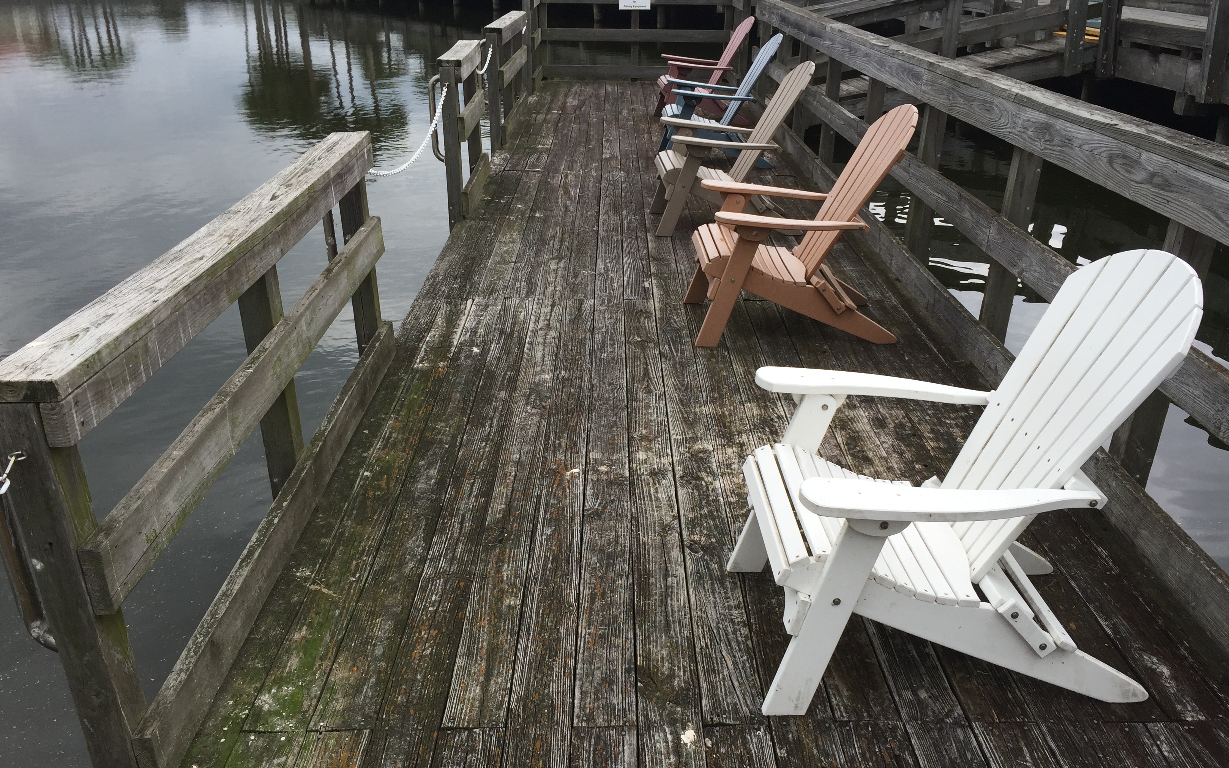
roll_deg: -1.6
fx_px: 1038
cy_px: 441
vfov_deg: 40.5
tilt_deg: -23.5
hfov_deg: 61.2
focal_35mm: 31
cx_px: 615
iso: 32
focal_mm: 4.15
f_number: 2.2
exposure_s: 1/760
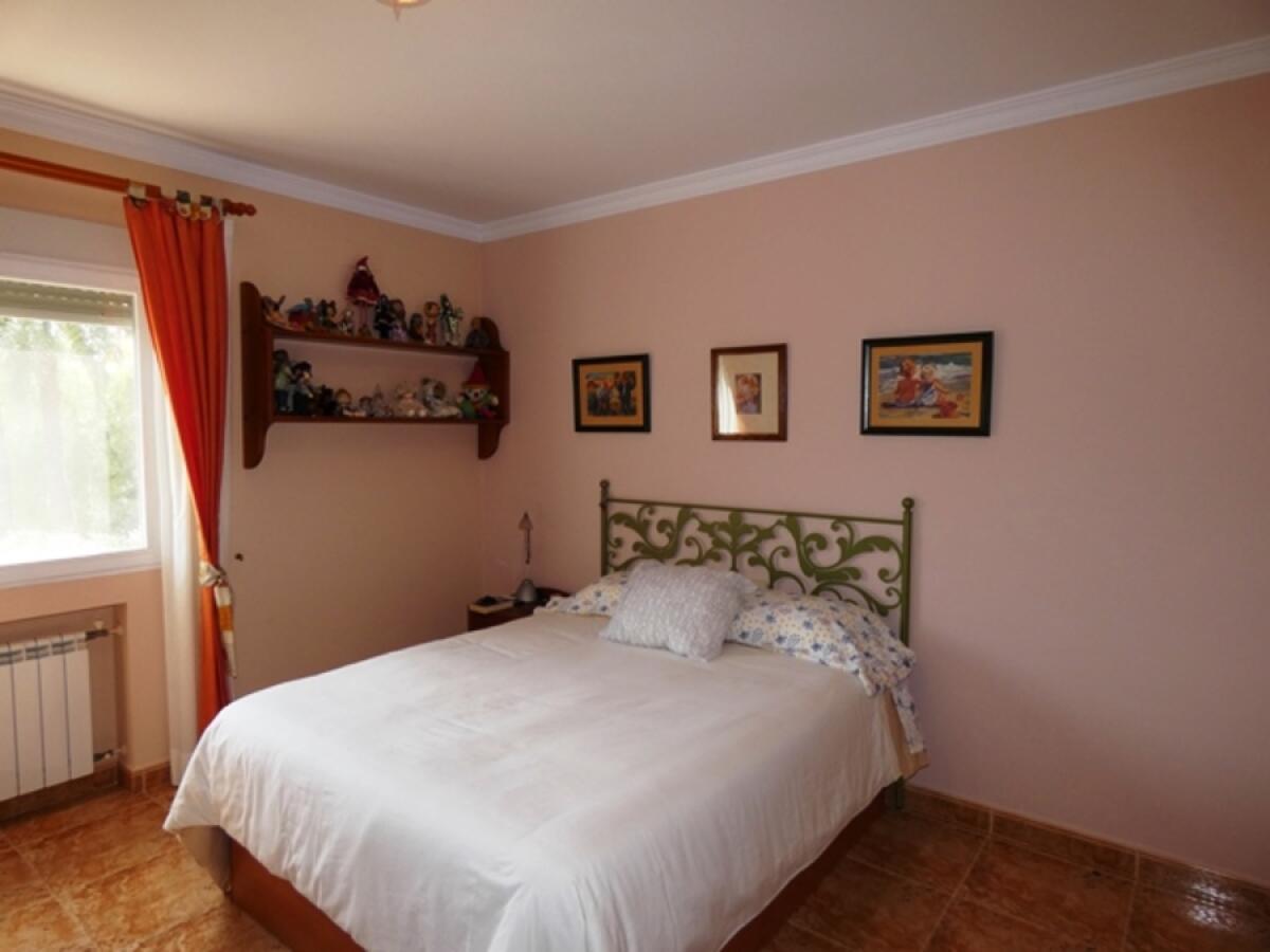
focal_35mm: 20
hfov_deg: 81.7
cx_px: 635
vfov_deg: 66.0
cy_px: 476
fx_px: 734
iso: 80
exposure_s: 1/60
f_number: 2.8
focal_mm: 3.6
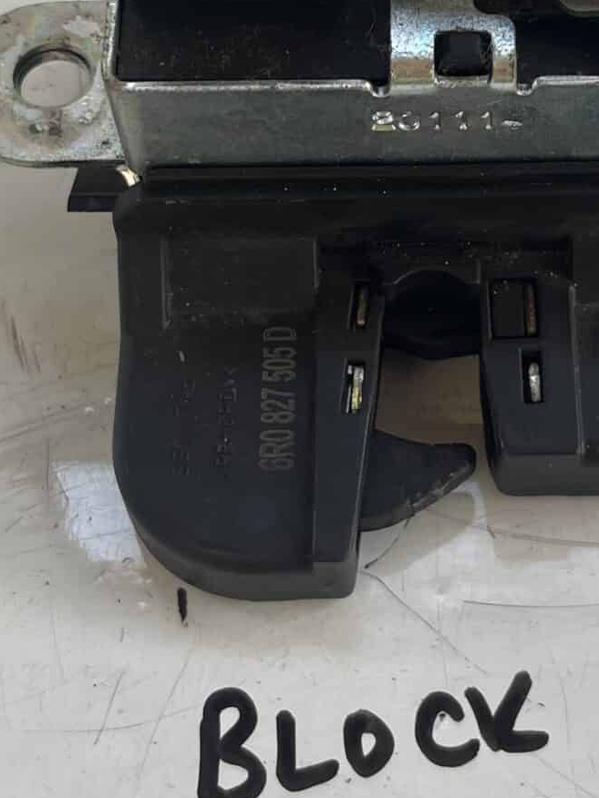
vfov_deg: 25.4
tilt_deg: -54.4
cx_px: 494
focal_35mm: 76
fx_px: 1753
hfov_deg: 19.2
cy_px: 227
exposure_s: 1/141
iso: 32
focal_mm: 5.1
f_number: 1.6
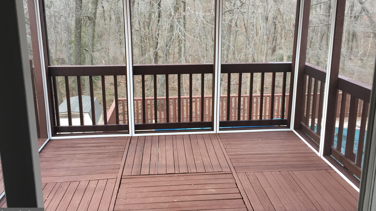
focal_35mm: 32
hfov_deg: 61.0
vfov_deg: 36.5
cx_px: 188
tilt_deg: -13.6
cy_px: 80
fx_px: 319
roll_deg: +1.4
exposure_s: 1/120
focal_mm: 4.15
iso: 50
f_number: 2.2
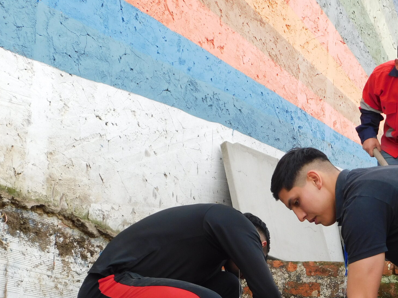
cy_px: 256
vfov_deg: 16.4
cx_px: 292
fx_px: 1023
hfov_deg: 21.8
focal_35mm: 89
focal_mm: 9
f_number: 3.8
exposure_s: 1/125
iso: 125
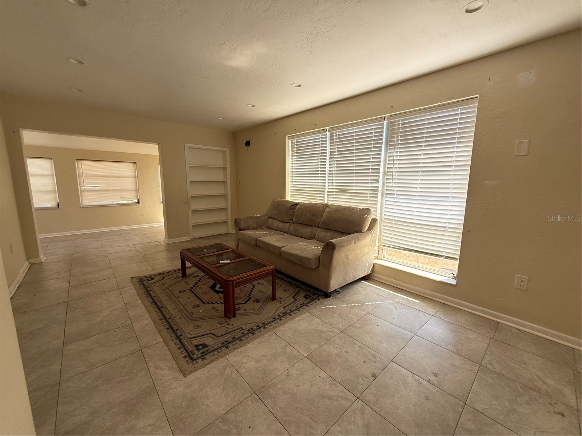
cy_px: 218
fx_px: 235
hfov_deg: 102.1
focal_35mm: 14
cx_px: 291
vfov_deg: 85.7
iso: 100
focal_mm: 2.22
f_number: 2.2
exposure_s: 1/99
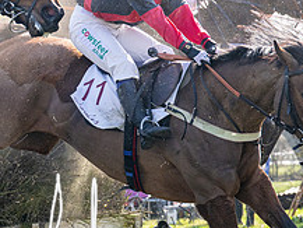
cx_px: 168
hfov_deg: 8.0
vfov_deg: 6.0
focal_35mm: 248
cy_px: 20
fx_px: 2172
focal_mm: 70
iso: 200
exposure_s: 1/2000
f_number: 4
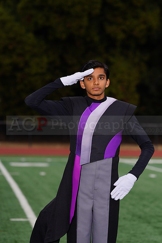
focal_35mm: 212
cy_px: 122
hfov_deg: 6.5
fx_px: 1430
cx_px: 81
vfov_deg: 9.7
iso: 200
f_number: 6.3
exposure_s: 1/200
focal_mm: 212
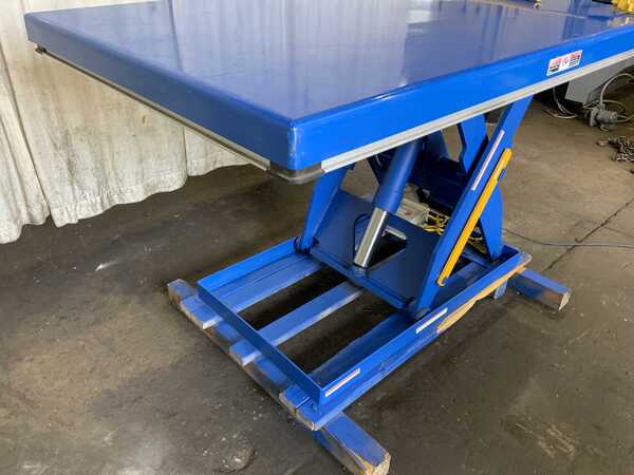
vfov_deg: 48.2
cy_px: 238
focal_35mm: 29
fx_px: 531
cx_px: 317
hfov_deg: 61.7
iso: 64
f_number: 1.8
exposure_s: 1/60
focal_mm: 3
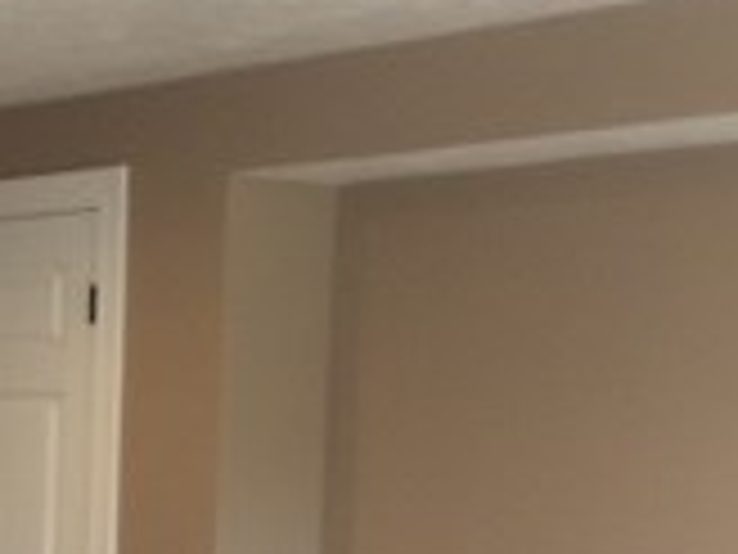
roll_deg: -0.4
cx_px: -180
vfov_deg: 12.5
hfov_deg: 16.6
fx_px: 2409
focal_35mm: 113
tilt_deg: -8.5
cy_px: 797
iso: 40
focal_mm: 4.15
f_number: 2.2
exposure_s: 1/40
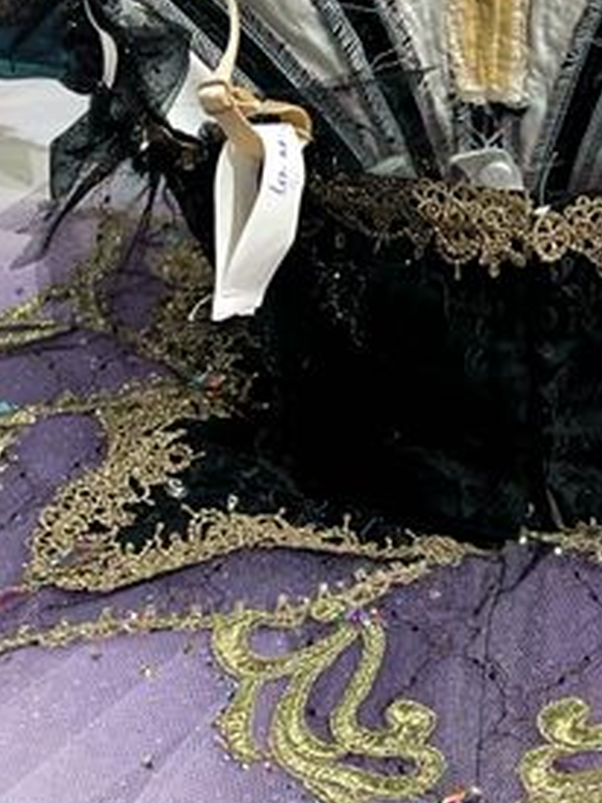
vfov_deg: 19.4
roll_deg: -0.4
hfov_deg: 14.6
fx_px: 2344
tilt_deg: -25.7
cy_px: 486
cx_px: 465
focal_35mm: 101
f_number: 1.6
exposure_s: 1/535
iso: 32
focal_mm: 4.2
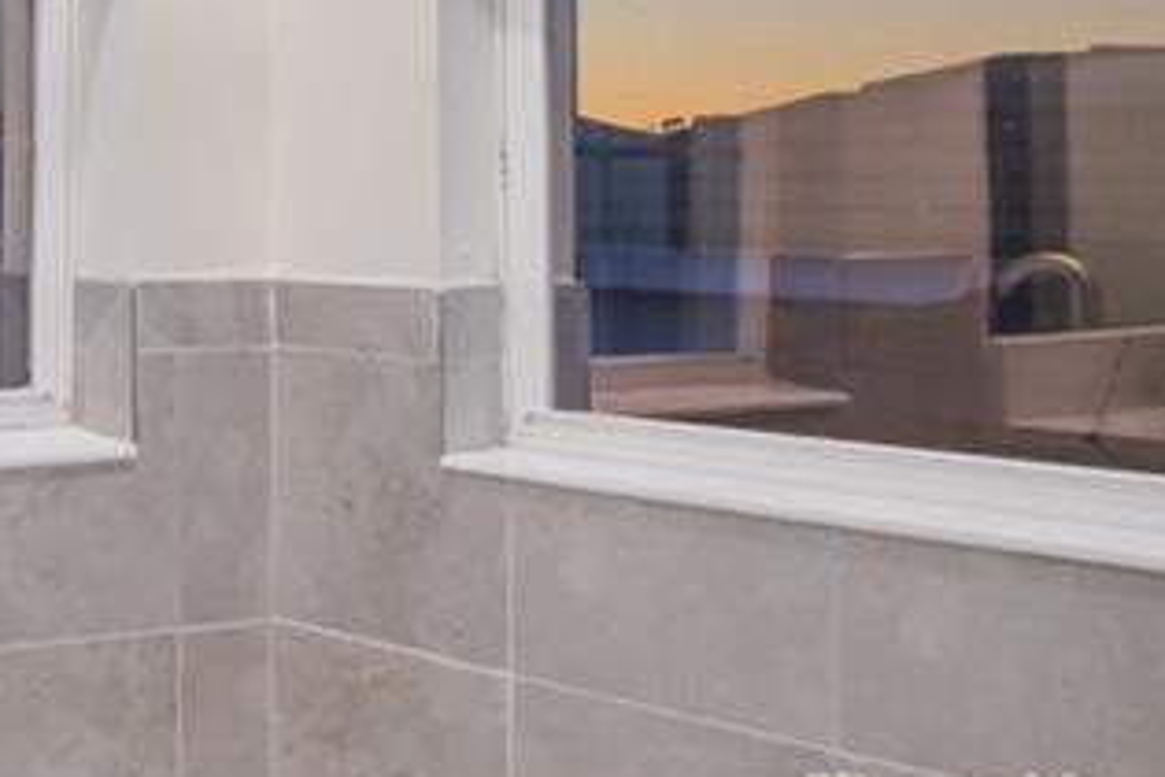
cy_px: 70
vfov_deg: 21.7
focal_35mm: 61
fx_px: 1974
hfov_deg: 23.7
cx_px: -714
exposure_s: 1/20
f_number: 8
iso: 800
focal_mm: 12
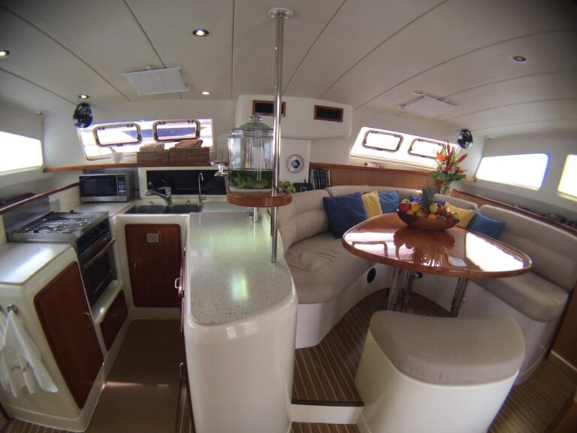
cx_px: 288
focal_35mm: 29
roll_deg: -2.4
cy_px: 216
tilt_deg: -14.6
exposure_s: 1/40
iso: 32
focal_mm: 4.15
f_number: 2.2
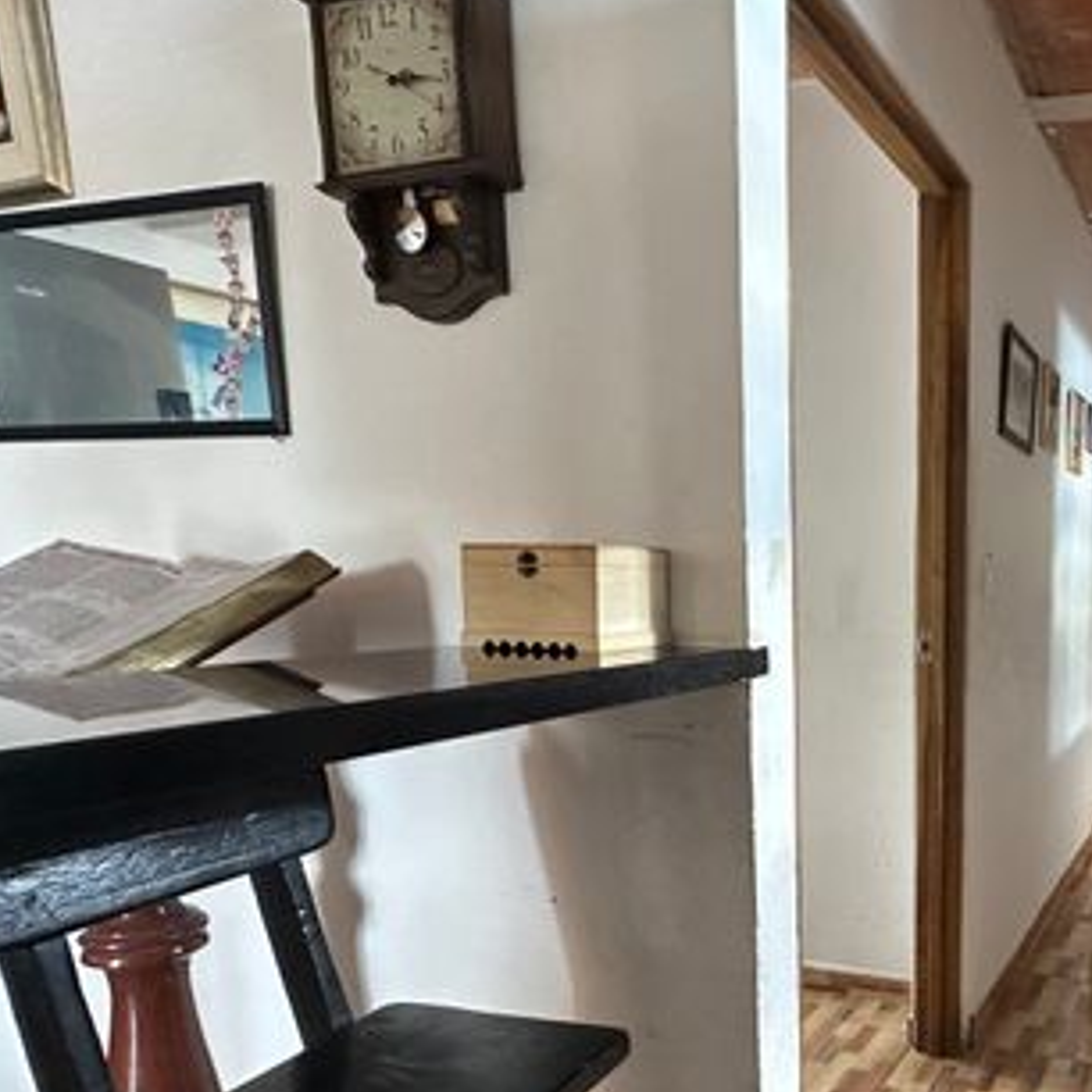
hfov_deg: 52.2
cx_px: 976
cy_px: 703
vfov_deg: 58.1
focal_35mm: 27
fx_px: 964
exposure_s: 1/60
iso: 400
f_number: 2.2
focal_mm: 2.22
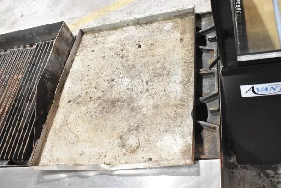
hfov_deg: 51.3
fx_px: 293
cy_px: 94
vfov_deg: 35.5
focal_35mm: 38
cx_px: 140
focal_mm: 25
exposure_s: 1/125
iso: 6400
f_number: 7.1
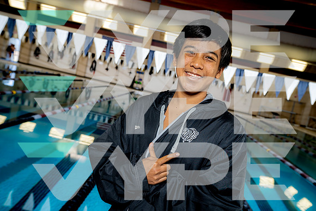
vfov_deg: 38.9
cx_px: 158
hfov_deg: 55.8
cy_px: 106
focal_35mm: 34
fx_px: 299
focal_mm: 34
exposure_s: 1/250
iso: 320
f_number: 5.6
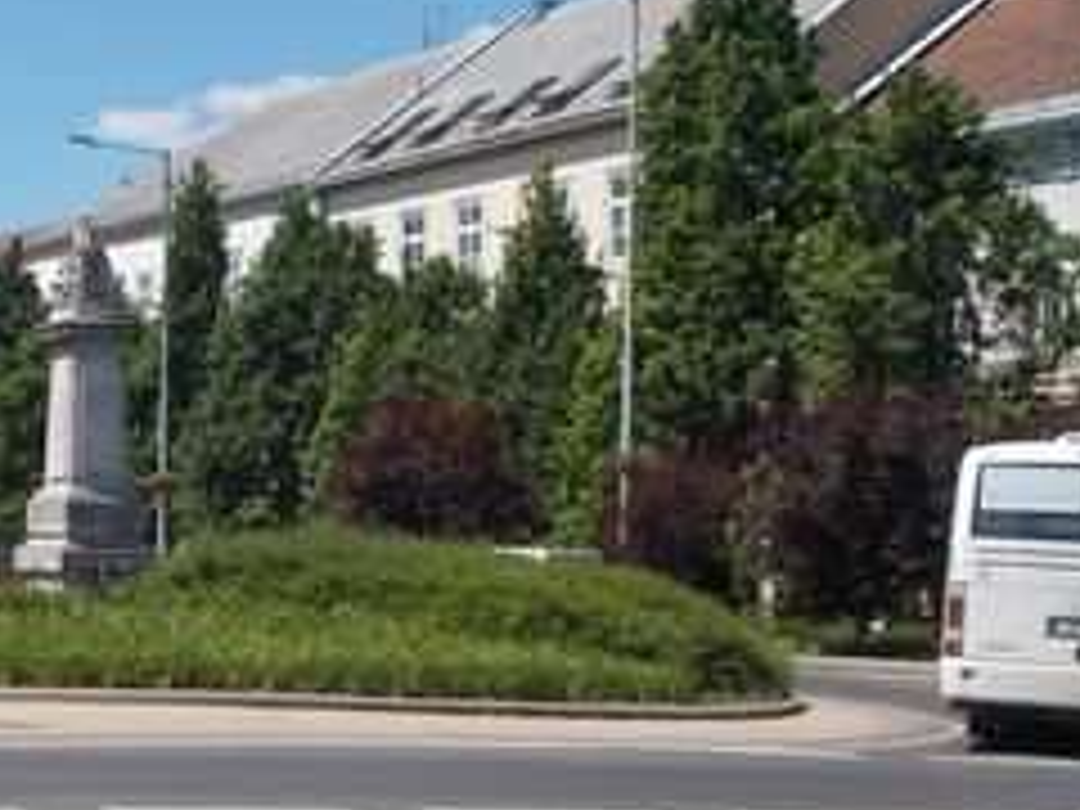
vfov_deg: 18.8
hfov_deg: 24.3
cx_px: 99
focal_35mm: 78
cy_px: 562
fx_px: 2434
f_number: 9.8
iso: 80
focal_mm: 6.9
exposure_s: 1/160
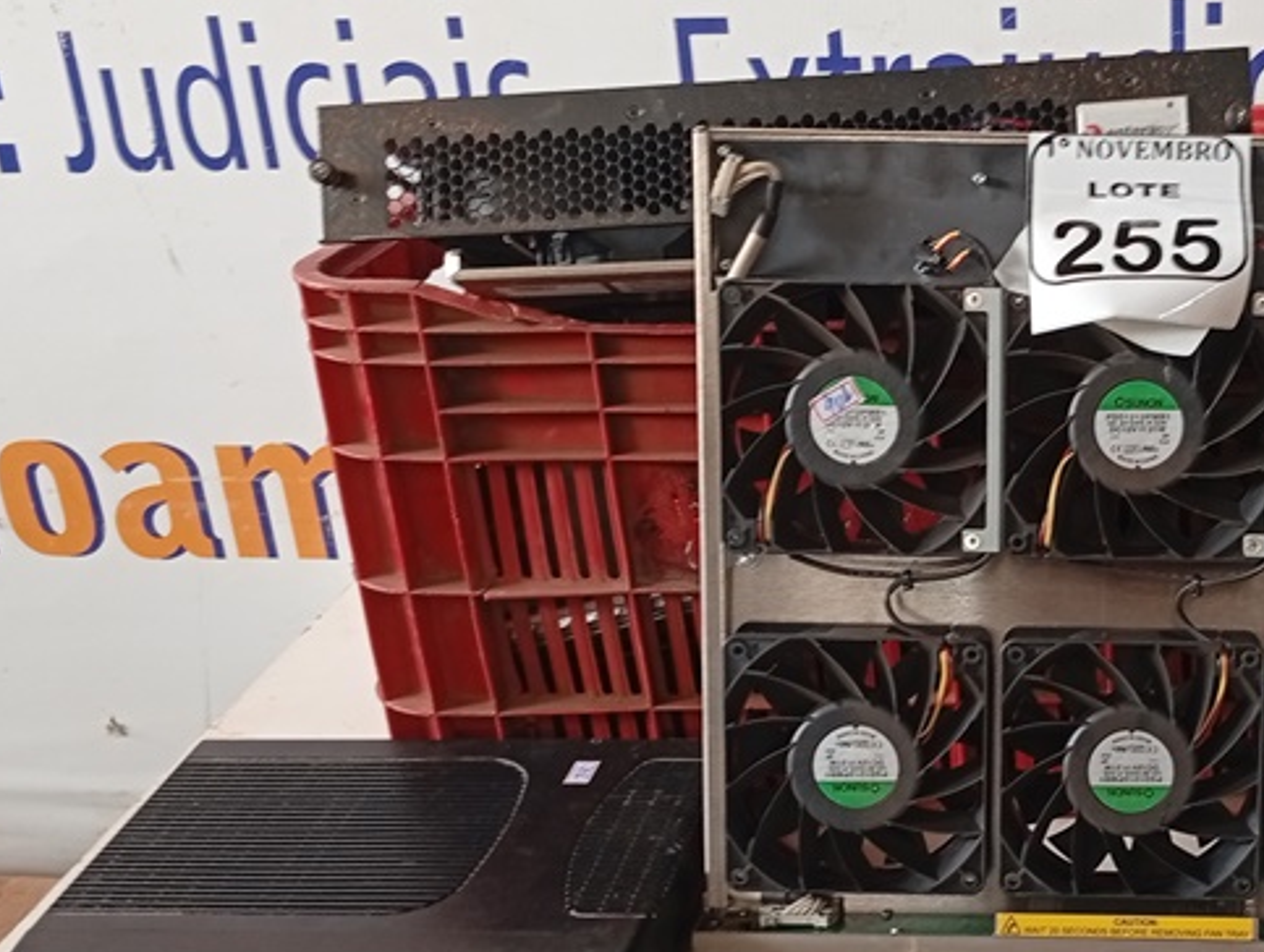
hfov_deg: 32.6
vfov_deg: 25.5
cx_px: 1049
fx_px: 2085
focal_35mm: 57
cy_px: 667
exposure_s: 1/30
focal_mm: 3.98
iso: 223
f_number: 1.8
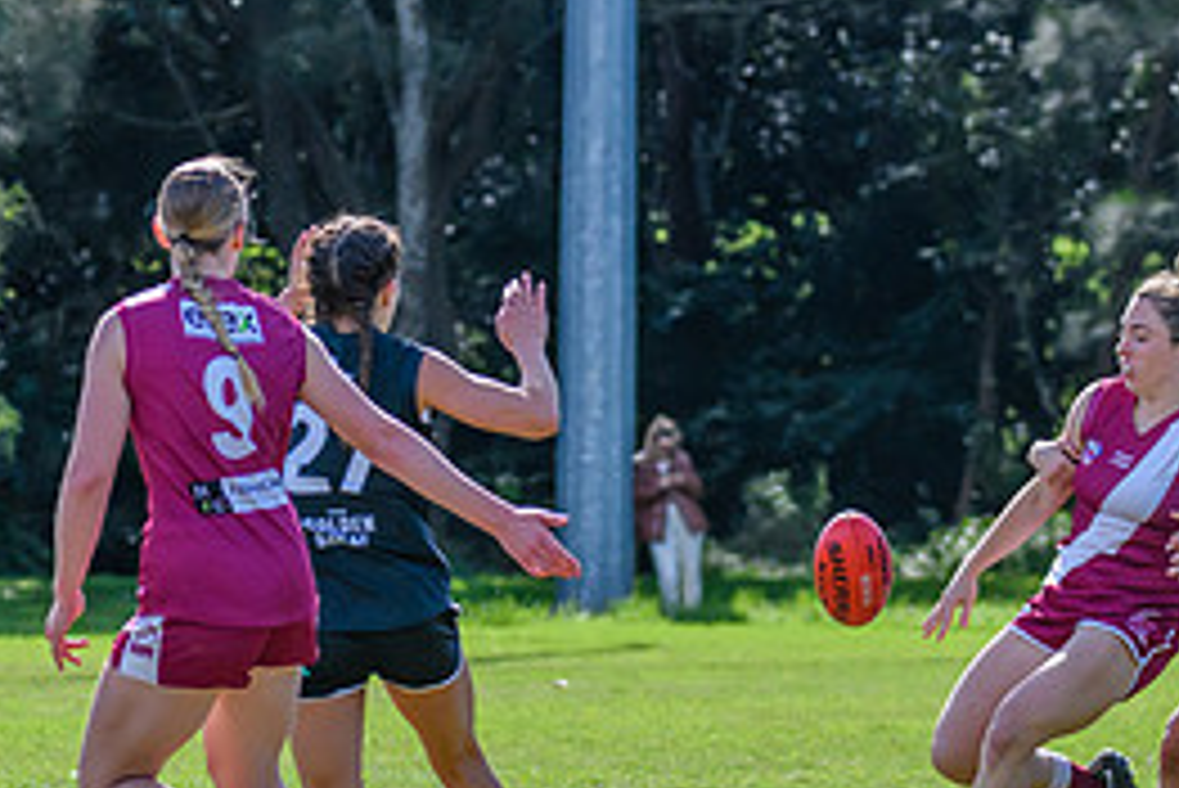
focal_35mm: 515
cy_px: 520
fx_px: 16875
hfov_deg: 4.0
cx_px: 1065
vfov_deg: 2.7
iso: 800
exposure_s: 1/1250
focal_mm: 170
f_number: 7.1
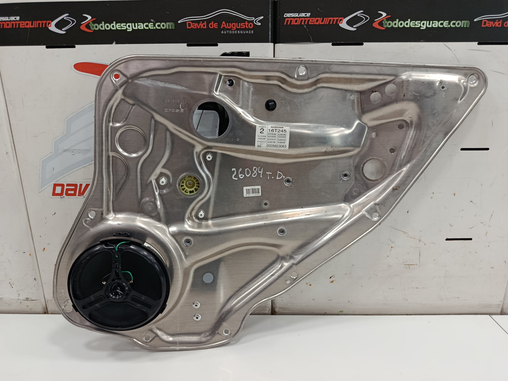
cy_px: 190
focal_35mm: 24
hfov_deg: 71.6
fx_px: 352
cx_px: 254
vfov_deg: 56.8
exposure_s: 1/50
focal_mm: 5.24
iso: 642
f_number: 1.7
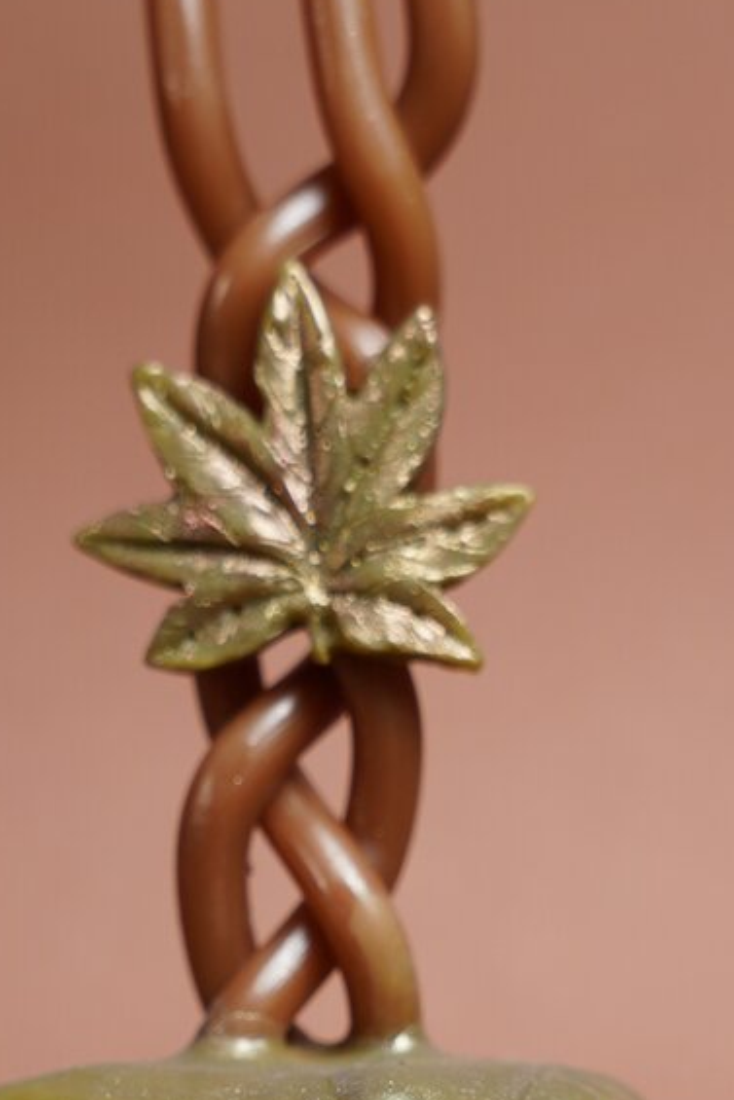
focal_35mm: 132
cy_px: 1123
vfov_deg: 15.2
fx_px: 4046
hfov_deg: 10.4
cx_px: 296
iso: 320
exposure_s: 1/80
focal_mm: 49.9
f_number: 4.5
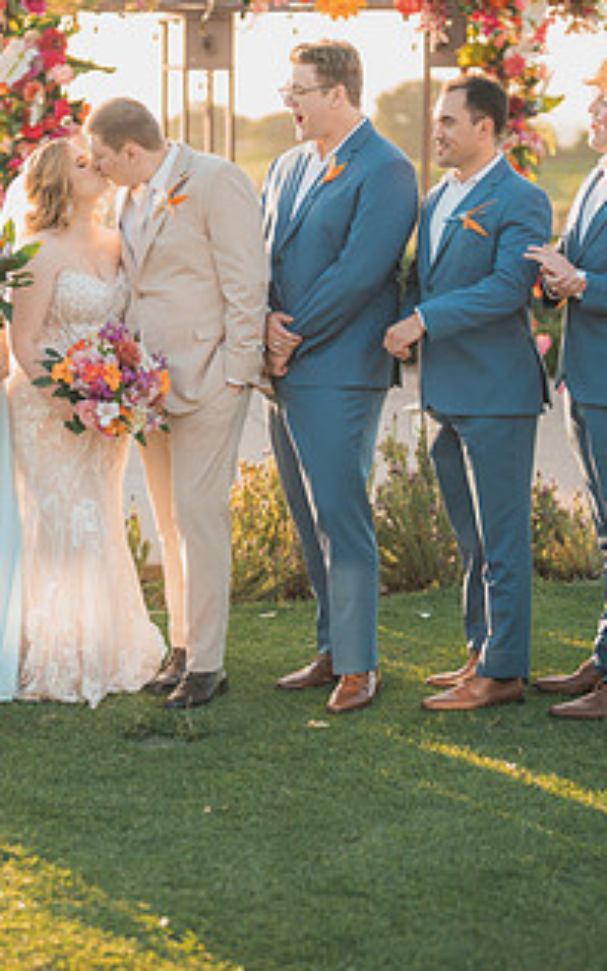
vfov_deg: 22.3
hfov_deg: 14.1
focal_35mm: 93
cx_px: 226
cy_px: 383
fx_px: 2459
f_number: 1.2
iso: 200
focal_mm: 50
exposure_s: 1/2000
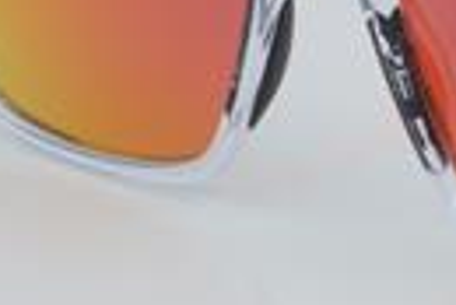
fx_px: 2917
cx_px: 572
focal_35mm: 230
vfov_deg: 6.0
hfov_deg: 8.8
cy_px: -28
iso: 100
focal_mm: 50
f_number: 32
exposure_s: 1/4
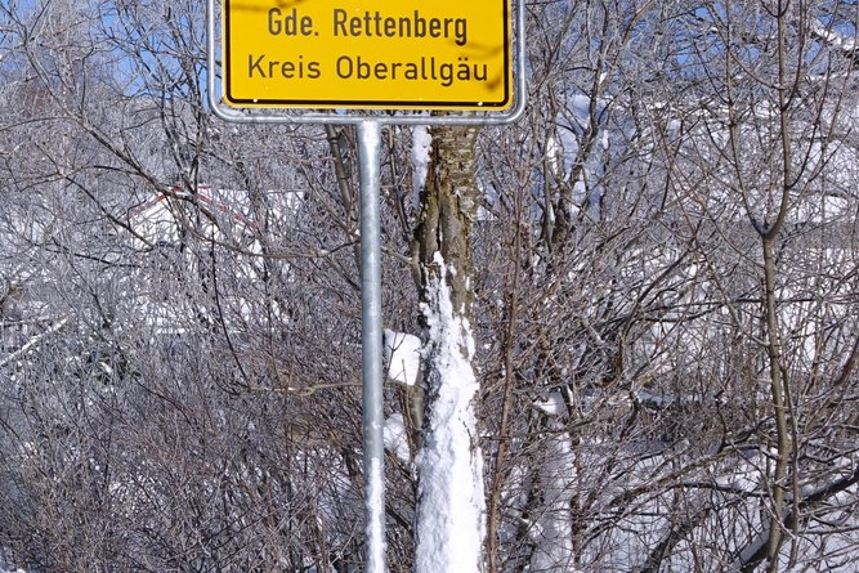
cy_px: 204
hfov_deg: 23.0
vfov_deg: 16.2
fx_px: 2005
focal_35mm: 84
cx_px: -40
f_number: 5.6
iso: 125
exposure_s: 1/1250
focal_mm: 12.83
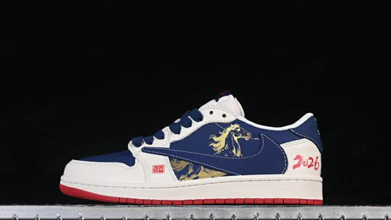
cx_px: 196
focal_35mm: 79
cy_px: 124
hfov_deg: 26.9
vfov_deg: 15.3
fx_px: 819
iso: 160
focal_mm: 50
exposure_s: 1/80
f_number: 8
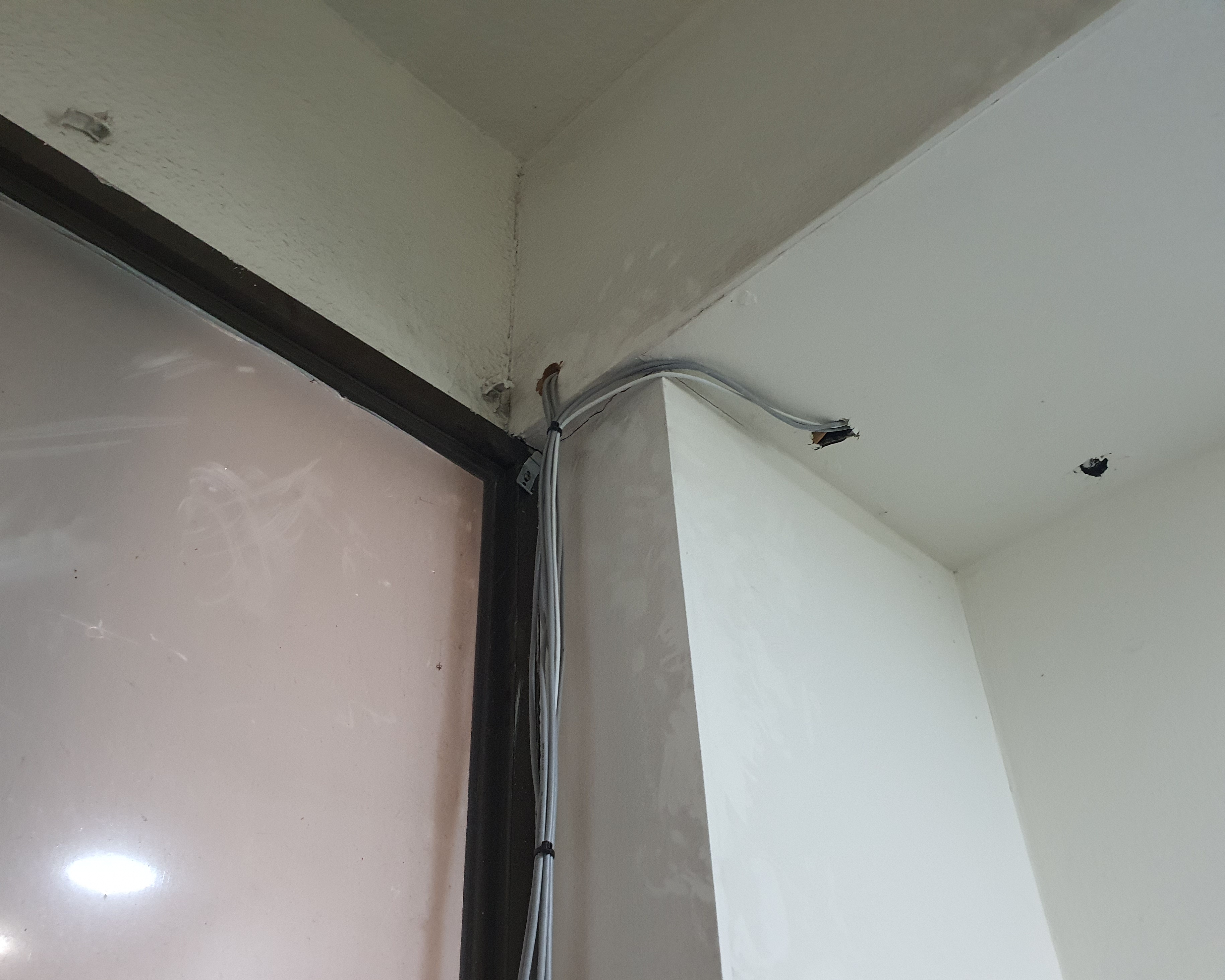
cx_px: 552
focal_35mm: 28
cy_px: 504
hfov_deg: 62.1
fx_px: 1015
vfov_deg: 51.5
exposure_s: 1/40
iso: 400
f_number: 2.4
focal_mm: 4.3
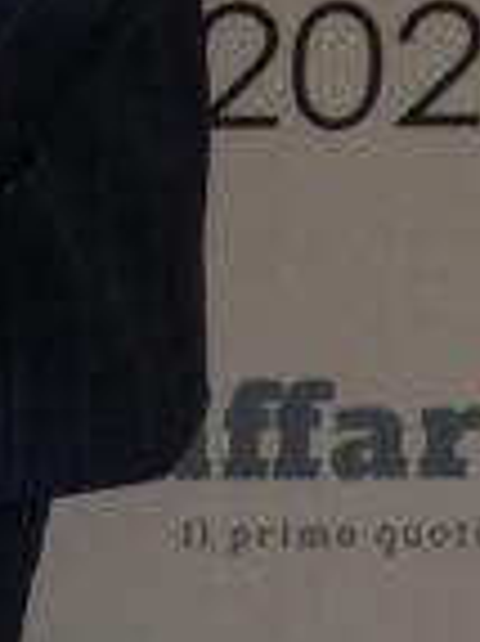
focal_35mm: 283
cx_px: -1059
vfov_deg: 7.0
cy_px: 229
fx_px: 5240
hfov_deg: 4.9
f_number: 6.3
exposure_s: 1/160
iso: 1600
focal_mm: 35
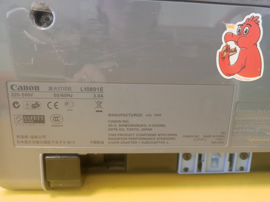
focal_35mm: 25
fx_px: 195
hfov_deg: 69.4
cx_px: 135
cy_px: 101
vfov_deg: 54.8
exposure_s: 1/50
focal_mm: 4.7
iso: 968
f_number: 1.79
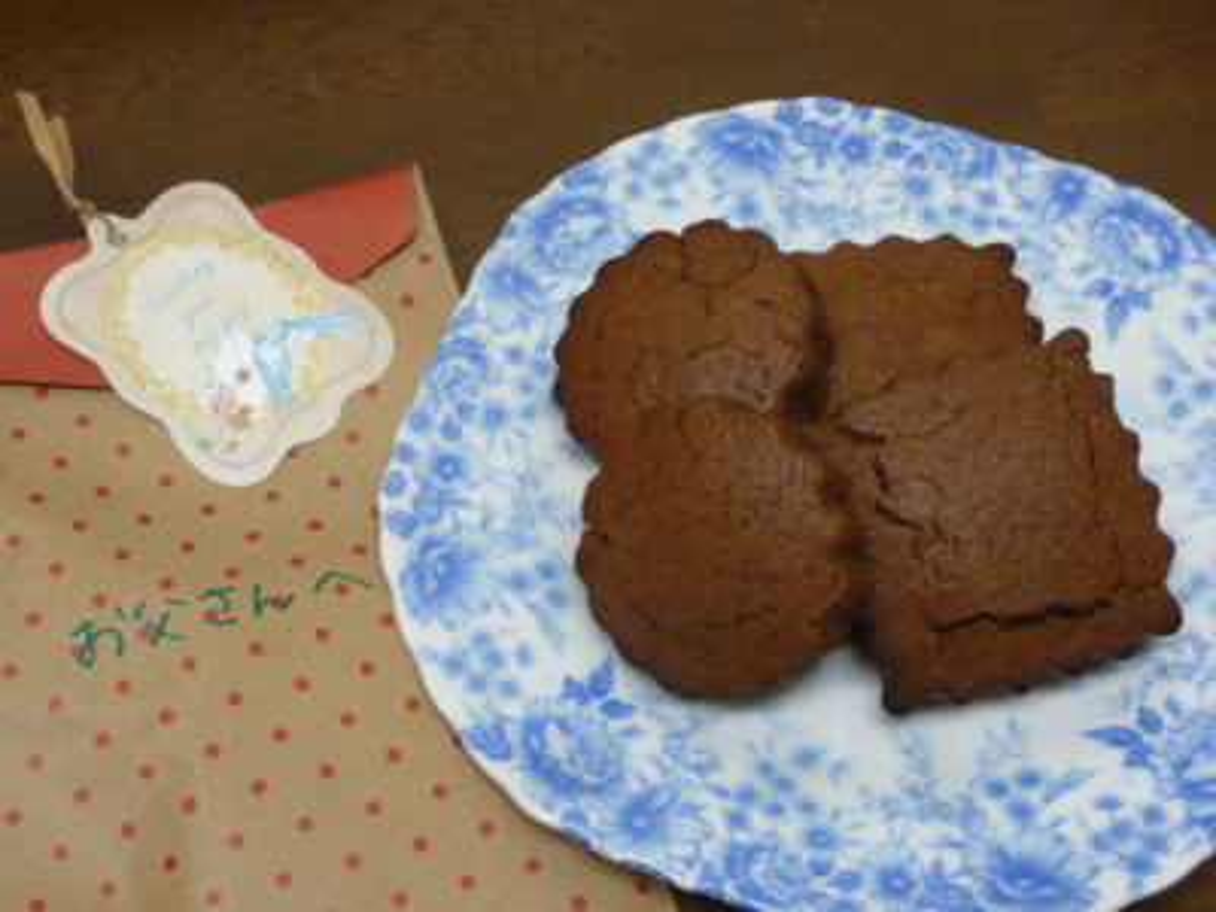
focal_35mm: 63
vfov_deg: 23.3
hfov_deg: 30.7
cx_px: 608
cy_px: 456
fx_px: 2213
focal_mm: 10.3
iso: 200
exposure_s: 1/8
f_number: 4.3
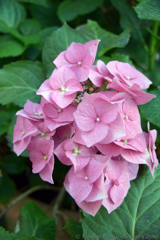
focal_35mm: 48
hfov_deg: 28.1
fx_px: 320
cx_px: 80
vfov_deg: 41.1
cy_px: 120
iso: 250
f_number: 4
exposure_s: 1/60
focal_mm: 32
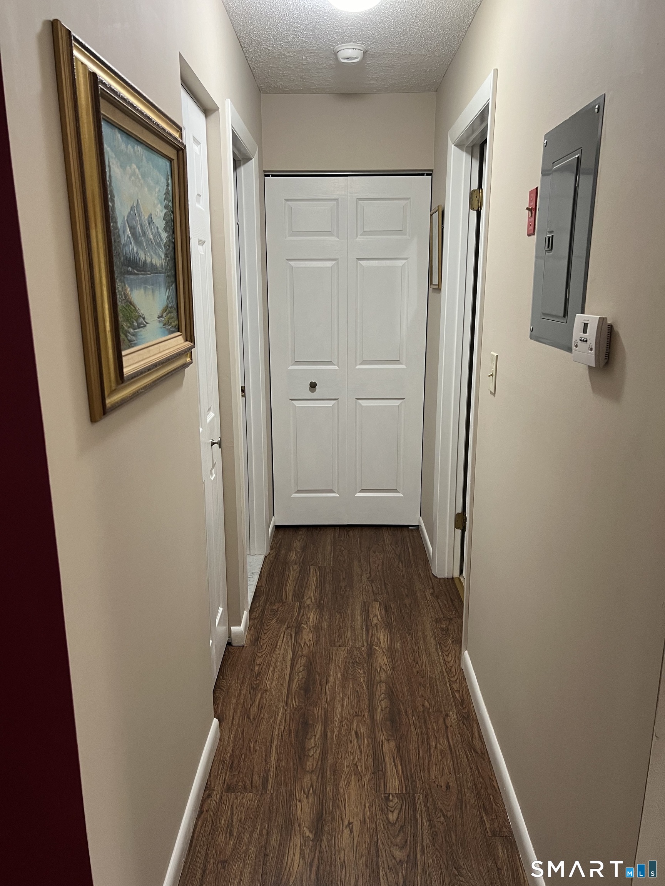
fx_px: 666
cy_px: 443
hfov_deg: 53.1
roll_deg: +0.2
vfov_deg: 67.3
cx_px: 332
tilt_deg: -14.3
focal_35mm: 26
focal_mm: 5.7
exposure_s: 1/60
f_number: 1.5
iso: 125
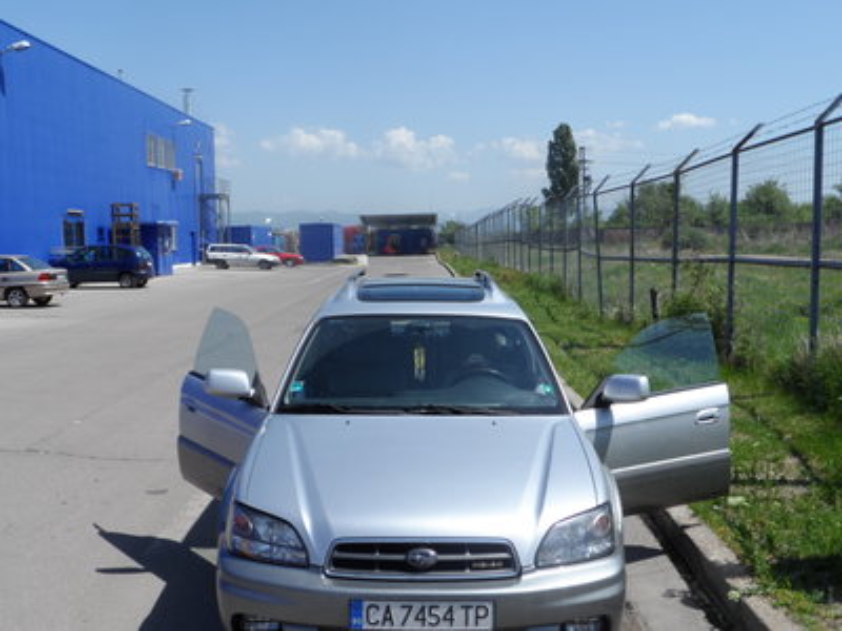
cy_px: 316
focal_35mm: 41
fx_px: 997
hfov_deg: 45.8
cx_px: 421
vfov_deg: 35.1
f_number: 5.2
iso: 80
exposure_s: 1/500
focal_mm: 6.8
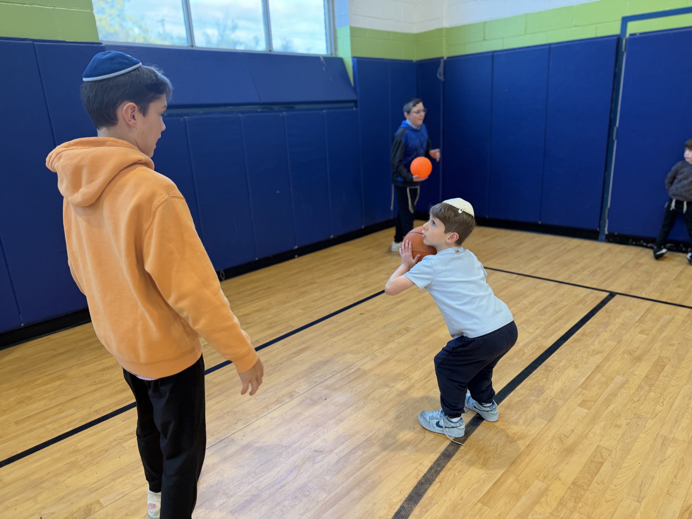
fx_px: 480
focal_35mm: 24
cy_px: 260
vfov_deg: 56.8
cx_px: 346
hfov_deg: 71.6
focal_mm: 6.76
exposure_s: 1/121
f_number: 1.78
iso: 80
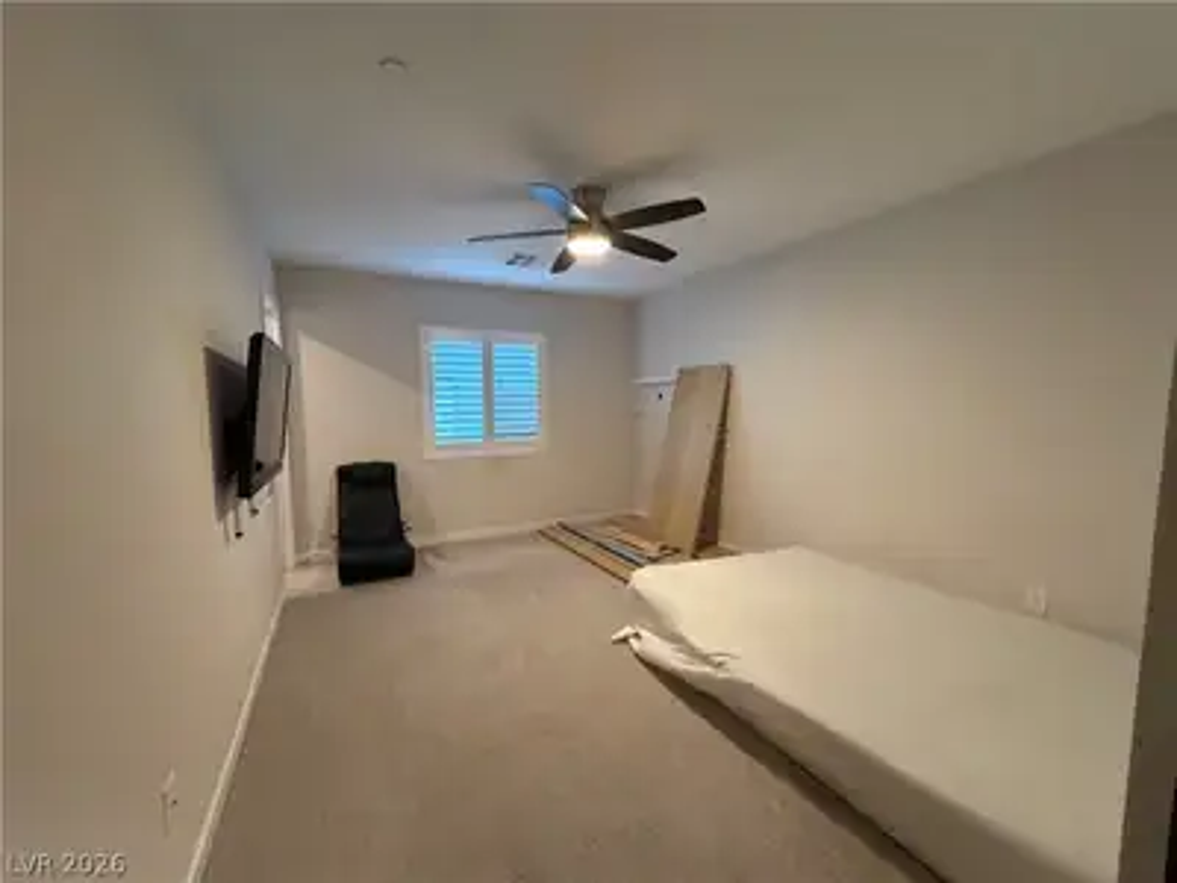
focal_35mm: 14
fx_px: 476
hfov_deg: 102.1
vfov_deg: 85.7
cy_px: 442
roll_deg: +0.0
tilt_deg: -4.7
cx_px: 588
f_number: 2.2
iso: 400
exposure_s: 1/60
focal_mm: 2.22
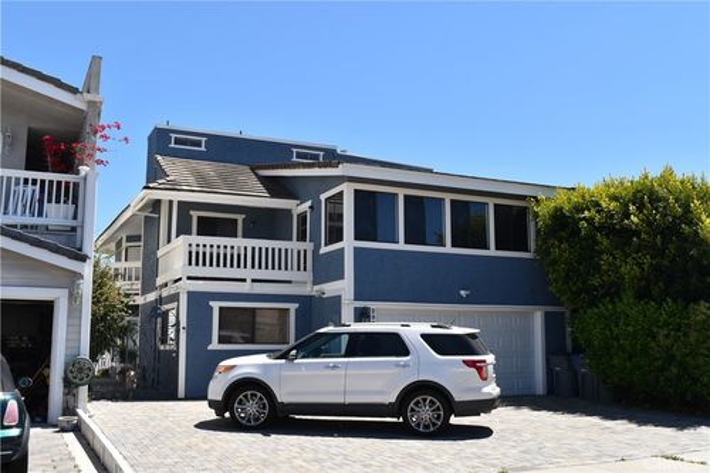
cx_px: 355
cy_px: 236
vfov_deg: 35.5
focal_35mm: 38
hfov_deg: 51.3
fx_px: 739
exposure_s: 1/400
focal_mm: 25
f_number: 10
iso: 200
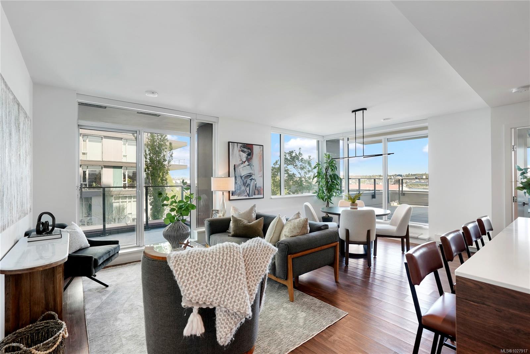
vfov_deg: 73.8
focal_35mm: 16
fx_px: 236
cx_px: 265
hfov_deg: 96.7
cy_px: 177
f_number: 4
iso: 500
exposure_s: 1/30
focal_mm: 16
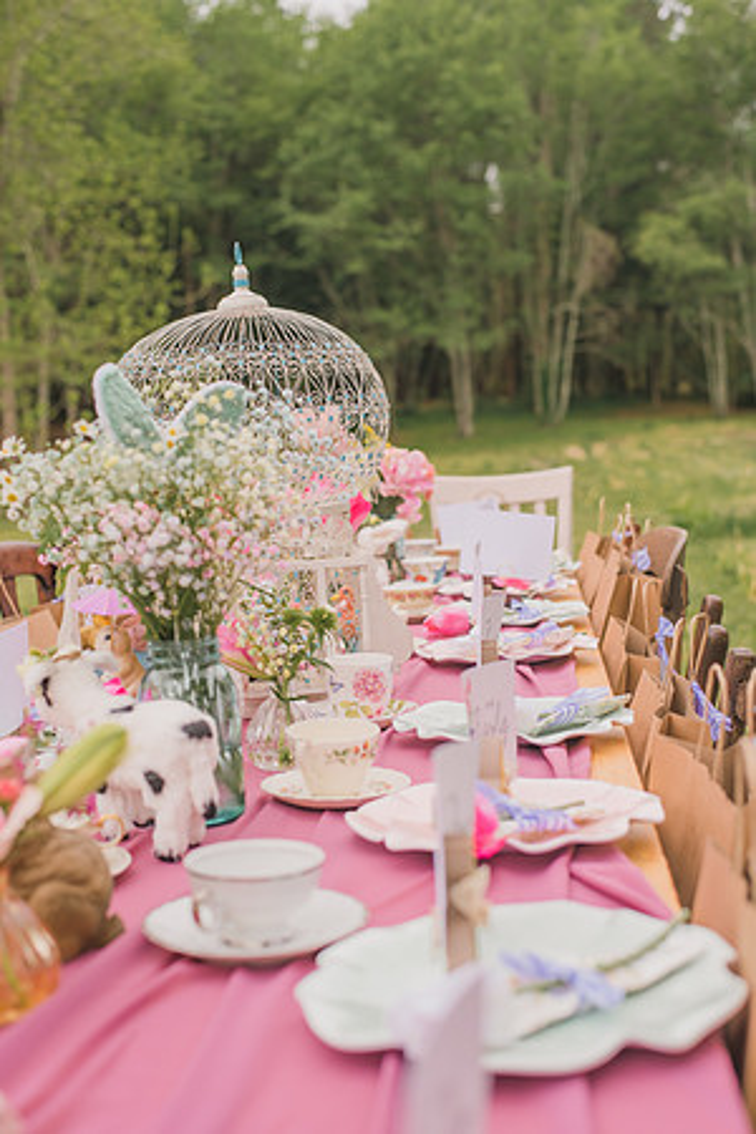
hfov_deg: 27.0
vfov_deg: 39.6
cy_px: 567
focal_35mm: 50
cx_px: 378
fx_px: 1575
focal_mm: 50
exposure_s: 1/400
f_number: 3.5
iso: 100
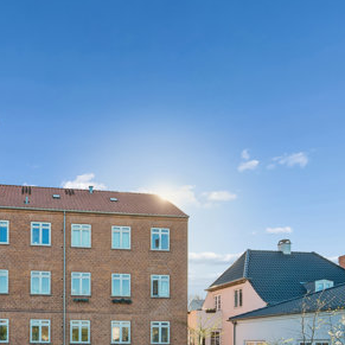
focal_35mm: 28
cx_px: 68
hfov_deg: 53.4
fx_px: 316
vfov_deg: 57.2
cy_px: 185
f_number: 6.3
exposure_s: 1/800
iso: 400
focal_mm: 16
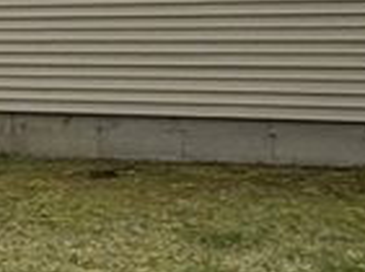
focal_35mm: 102
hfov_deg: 14.8
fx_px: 1073
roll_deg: +1.6
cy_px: -130
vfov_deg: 13.6
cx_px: -425
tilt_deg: +6.4
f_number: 2.2
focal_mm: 2.22
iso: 40
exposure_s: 1/590
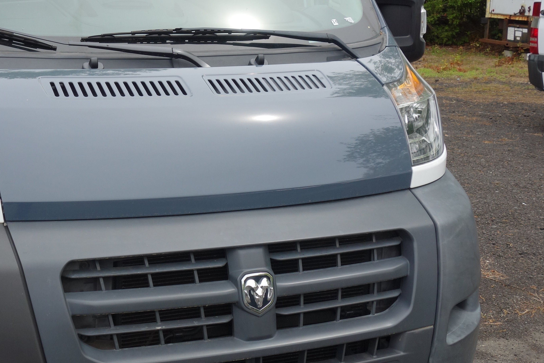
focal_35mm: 56
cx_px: 154
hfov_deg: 35.1
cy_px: 102
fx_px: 846
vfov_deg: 24.0
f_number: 5.6
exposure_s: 1/250
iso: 125
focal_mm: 10.4
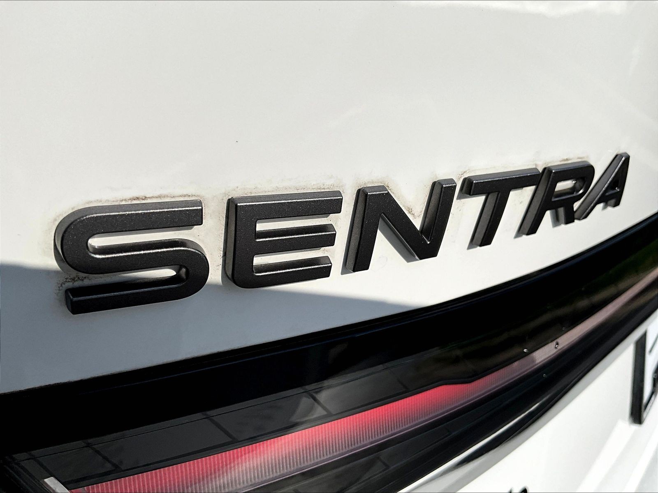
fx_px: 551
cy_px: 246
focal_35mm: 29
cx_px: 329
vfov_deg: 48.2
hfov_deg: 61.7
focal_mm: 3
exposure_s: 1/5263
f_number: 1.8
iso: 25
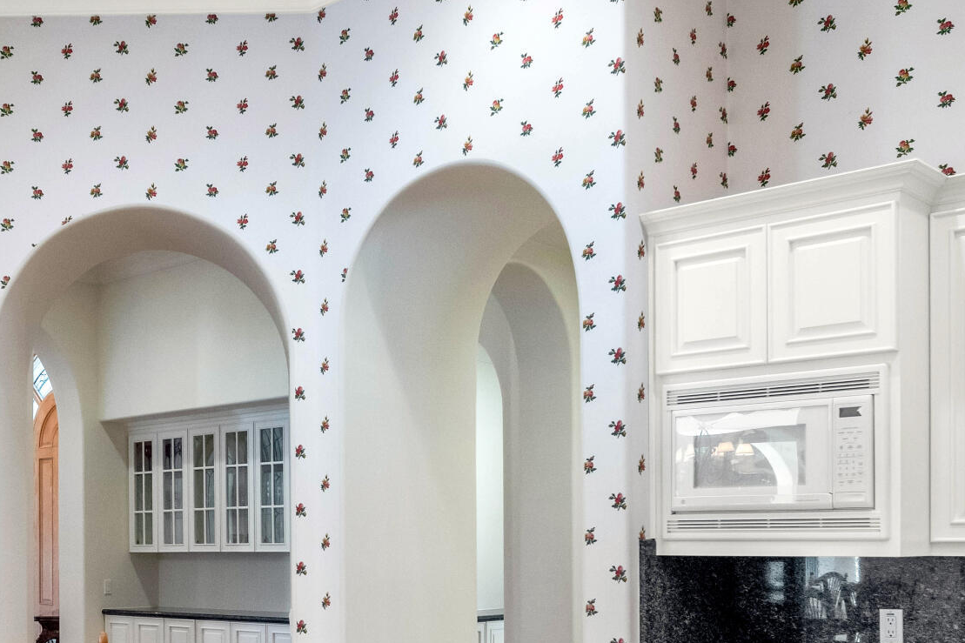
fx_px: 1233
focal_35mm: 46
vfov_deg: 27.9
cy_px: 605
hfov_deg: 41.3
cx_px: 224
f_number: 5
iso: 1000
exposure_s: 1/80
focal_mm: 17
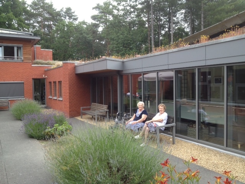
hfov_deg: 52.6
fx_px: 248
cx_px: 122
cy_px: 92
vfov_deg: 40.7
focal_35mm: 35
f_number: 2.4
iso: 50
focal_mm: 4.28
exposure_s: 1/292
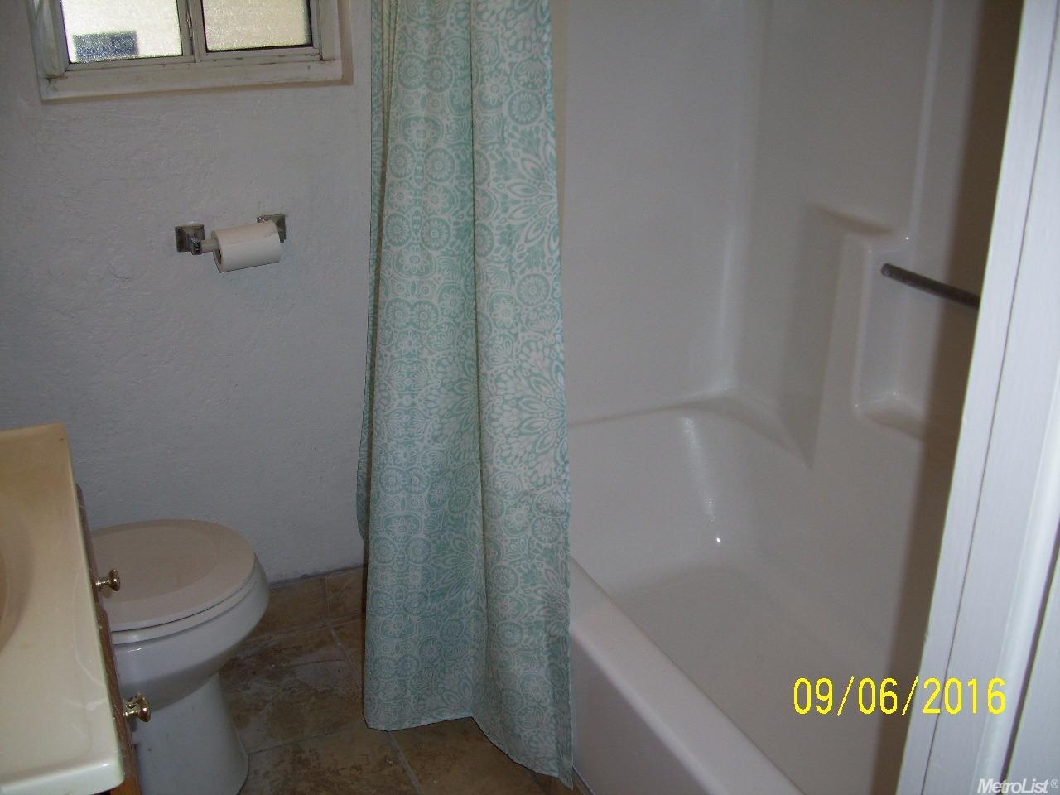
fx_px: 1041
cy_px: 398
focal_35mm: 34
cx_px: 530
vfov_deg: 41.8
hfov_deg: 54.0
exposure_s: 1/40
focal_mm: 5.7
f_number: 2.9
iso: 80
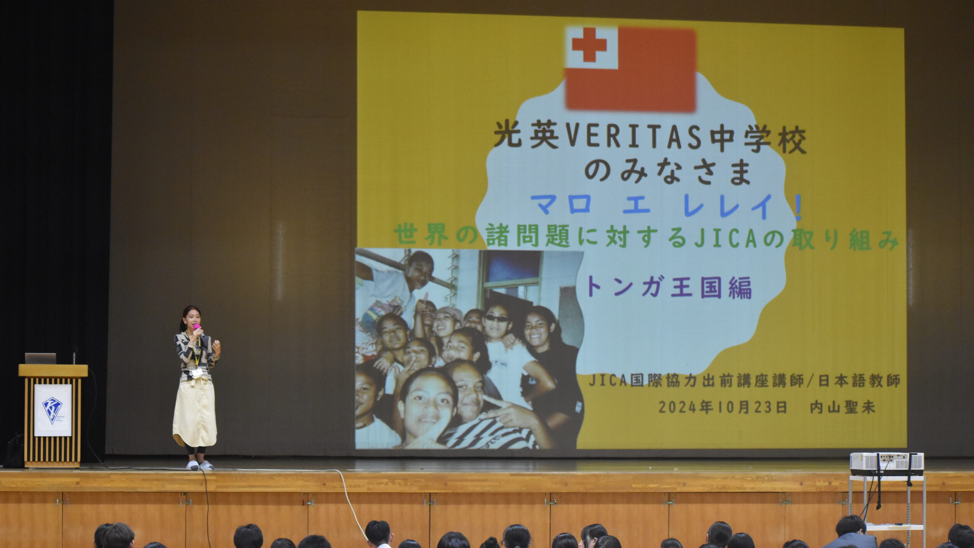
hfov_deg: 19.3
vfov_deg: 10.9
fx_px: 2867
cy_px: 281
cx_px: 488
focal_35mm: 111
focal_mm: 70
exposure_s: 1/60
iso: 2200
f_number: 4.5
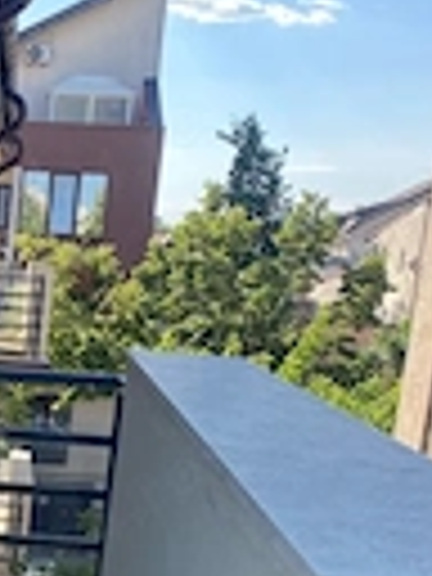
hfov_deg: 16.7
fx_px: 1348
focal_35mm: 81
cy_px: 616
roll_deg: -3.1
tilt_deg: -15.9
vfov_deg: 22.9
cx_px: -202
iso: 32
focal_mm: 4.25
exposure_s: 1/666
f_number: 1.8
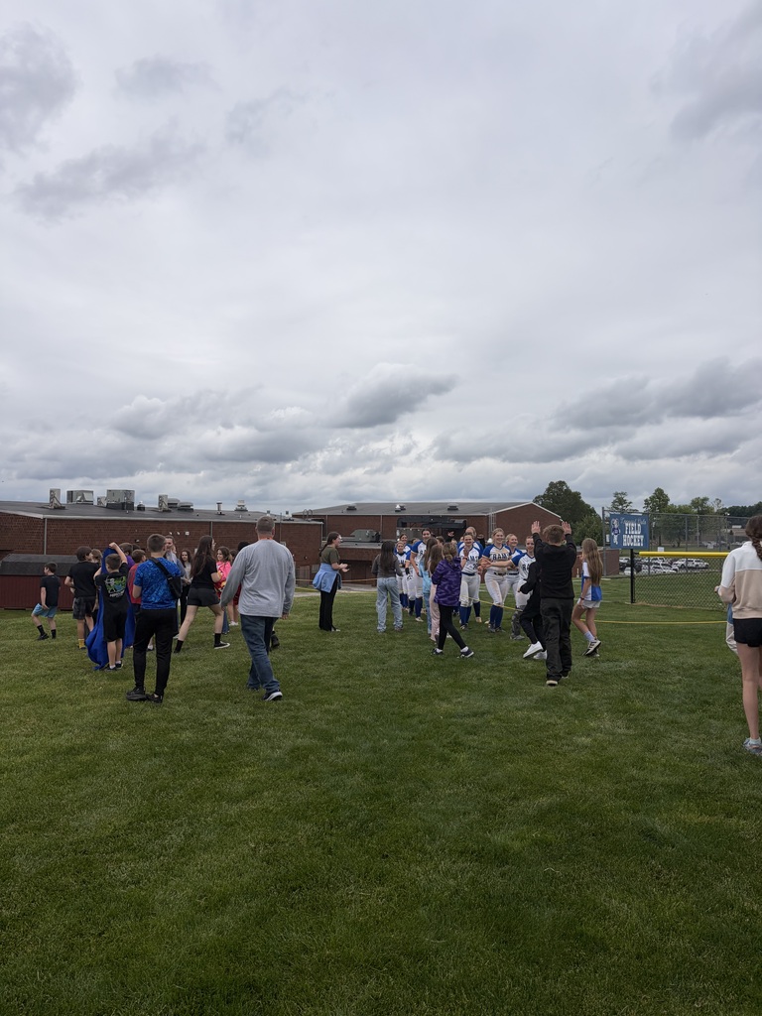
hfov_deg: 53.1
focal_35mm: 26
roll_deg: -0.8
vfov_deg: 67.3
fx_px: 763
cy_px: 508
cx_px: 381
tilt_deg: +1.3
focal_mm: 5.96
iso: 50
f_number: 1.6
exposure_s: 1/3623
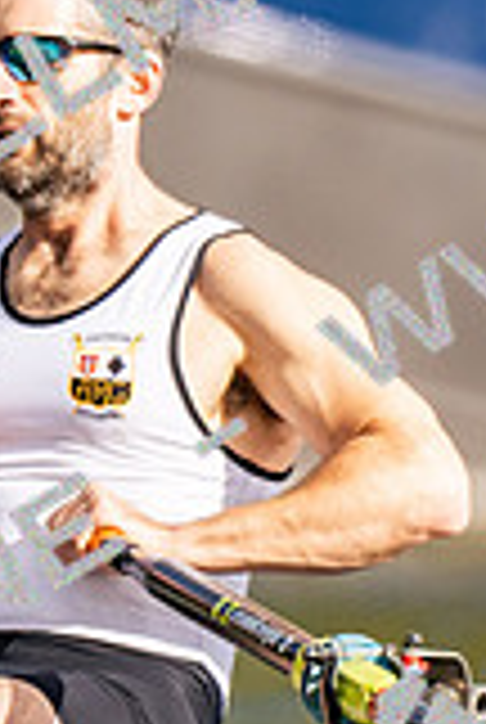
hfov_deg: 0.4
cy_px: 461
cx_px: -9
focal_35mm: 3238
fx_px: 65284
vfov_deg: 0.6
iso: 160
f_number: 4
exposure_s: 1/2500
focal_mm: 600
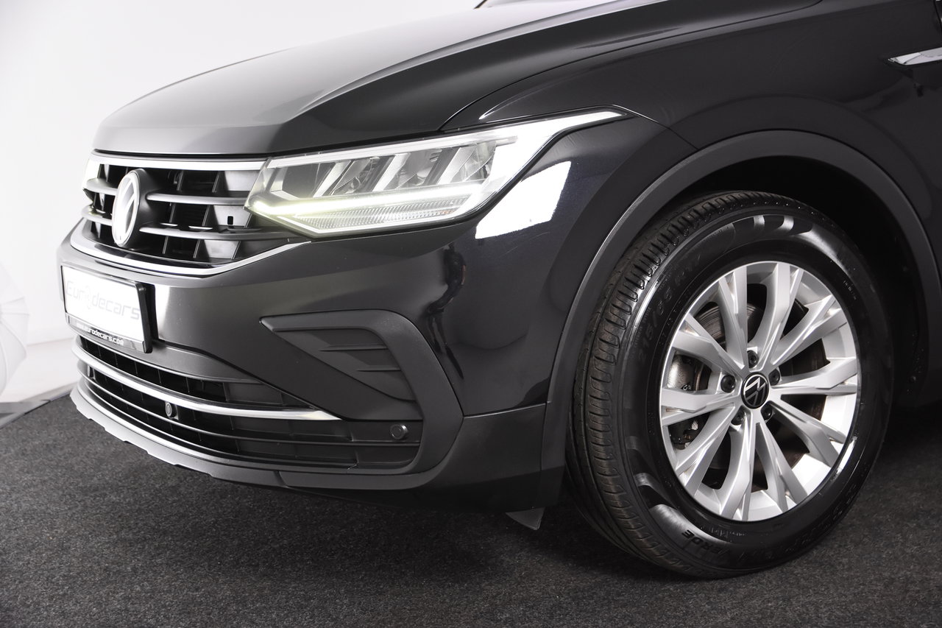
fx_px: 1491
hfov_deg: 35.1
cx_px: 471
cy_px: 314
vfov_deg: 23.8
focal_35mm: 57
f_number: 4.5
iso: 1600
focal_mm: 38
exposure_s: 1/80
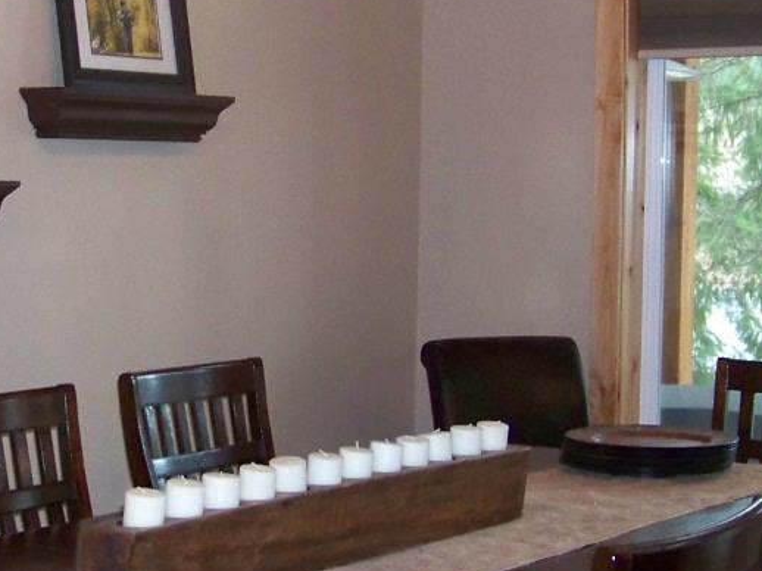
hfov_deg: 21.9
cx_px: 218
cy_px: 309
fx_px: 1958
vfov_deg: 16.6
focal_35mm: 89
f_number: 2.8
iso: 200
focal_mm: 5.85
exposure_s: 1/30
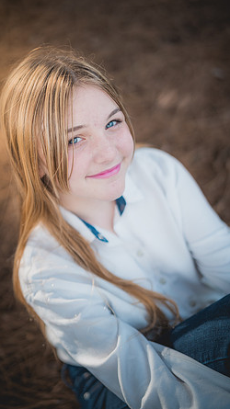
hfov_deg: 22.6
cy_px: 203
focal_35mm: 53
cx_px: 107
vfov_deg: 39.2
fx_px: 575
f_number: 1.4
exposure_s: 1/2000
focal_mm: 50
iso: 250
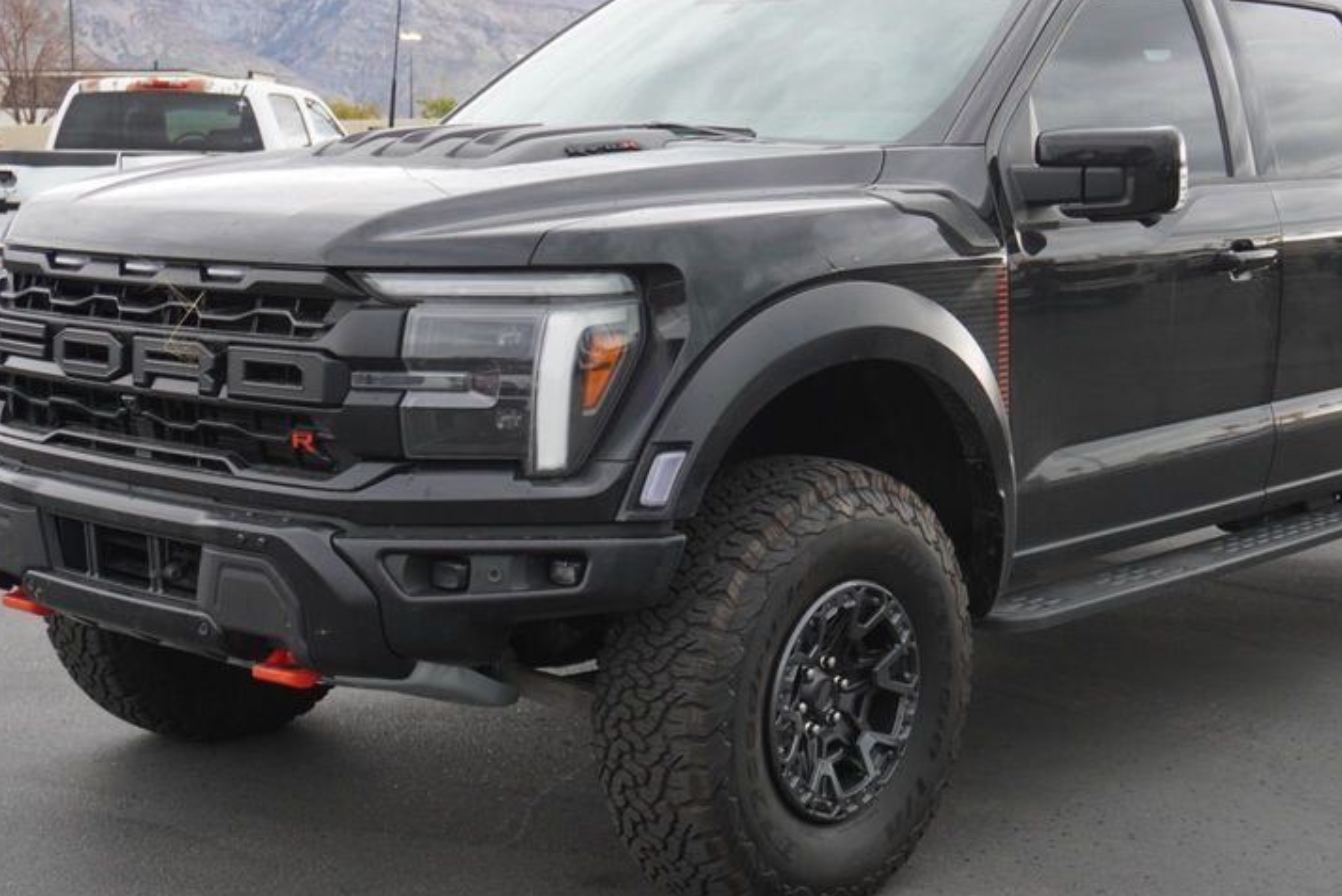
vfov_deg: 24.2
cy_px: 457
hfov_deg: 35.6
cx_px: 759
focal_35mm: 56
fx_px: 2088
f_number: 4.5
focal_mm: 26
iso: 320
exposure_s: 1/60
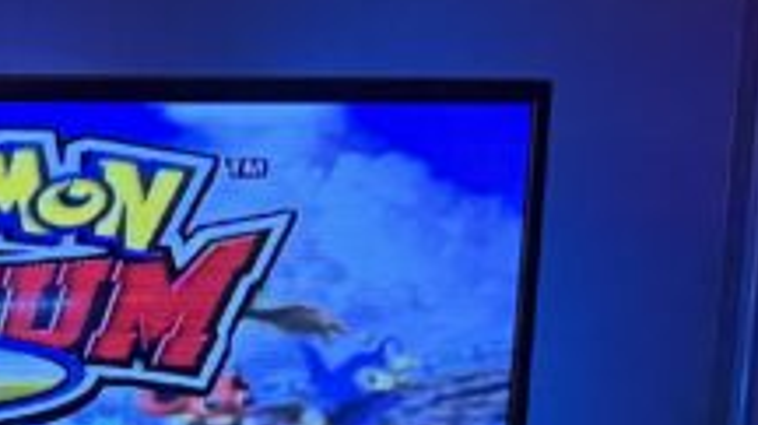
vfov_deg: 9.2
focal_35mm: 124
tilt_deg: -15.0
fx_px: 2490
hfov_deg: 16.5
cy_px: 818
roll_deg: -0.3
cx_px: -172
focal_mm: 6.76
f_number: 1.78
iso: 800
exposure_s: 1/60
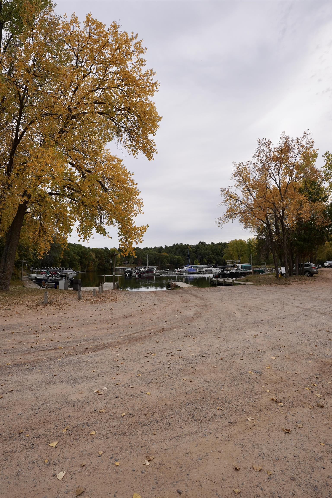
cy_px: 249
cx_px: 166
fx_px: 228
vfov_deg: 95.0
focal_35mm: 16
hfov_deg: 72.1
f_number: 6.3
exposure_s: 1/400
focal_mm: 11
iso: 100
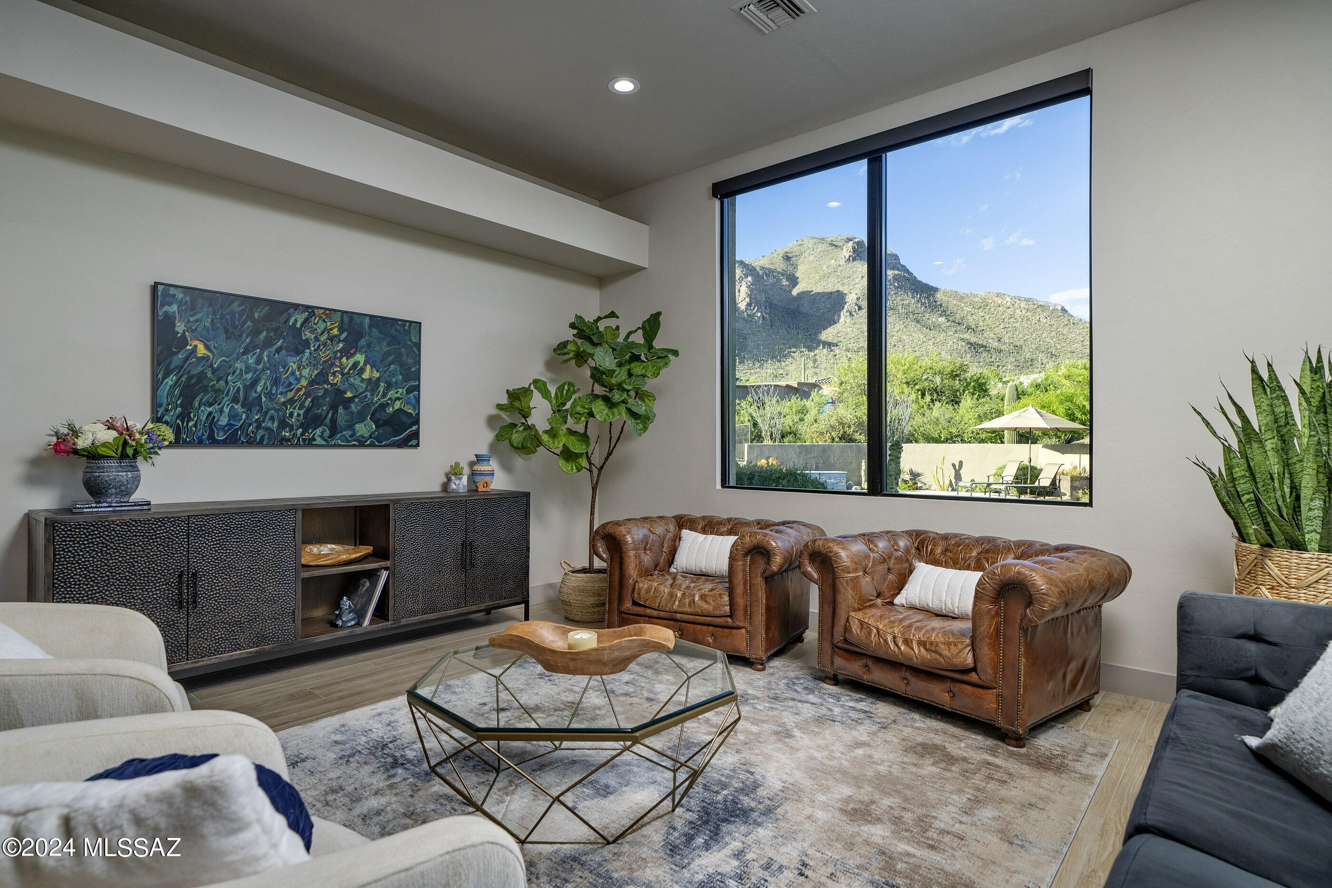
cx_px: 666
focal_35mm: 18
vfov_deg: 67.4
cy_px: 444
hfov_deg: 90.0
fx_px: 666
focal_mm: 18
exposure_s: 1/250
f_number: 5
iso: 200
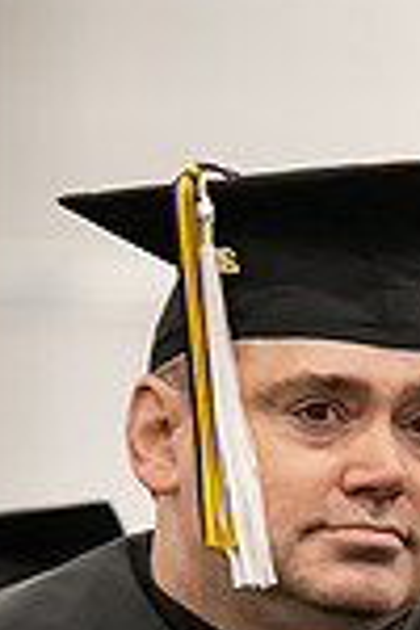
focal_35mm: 522
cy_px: 754
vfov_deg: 3.9
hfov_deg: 2.6
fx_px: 9134
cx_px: 491
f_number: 3.2
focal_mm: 135
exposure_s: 1/200
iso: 3200
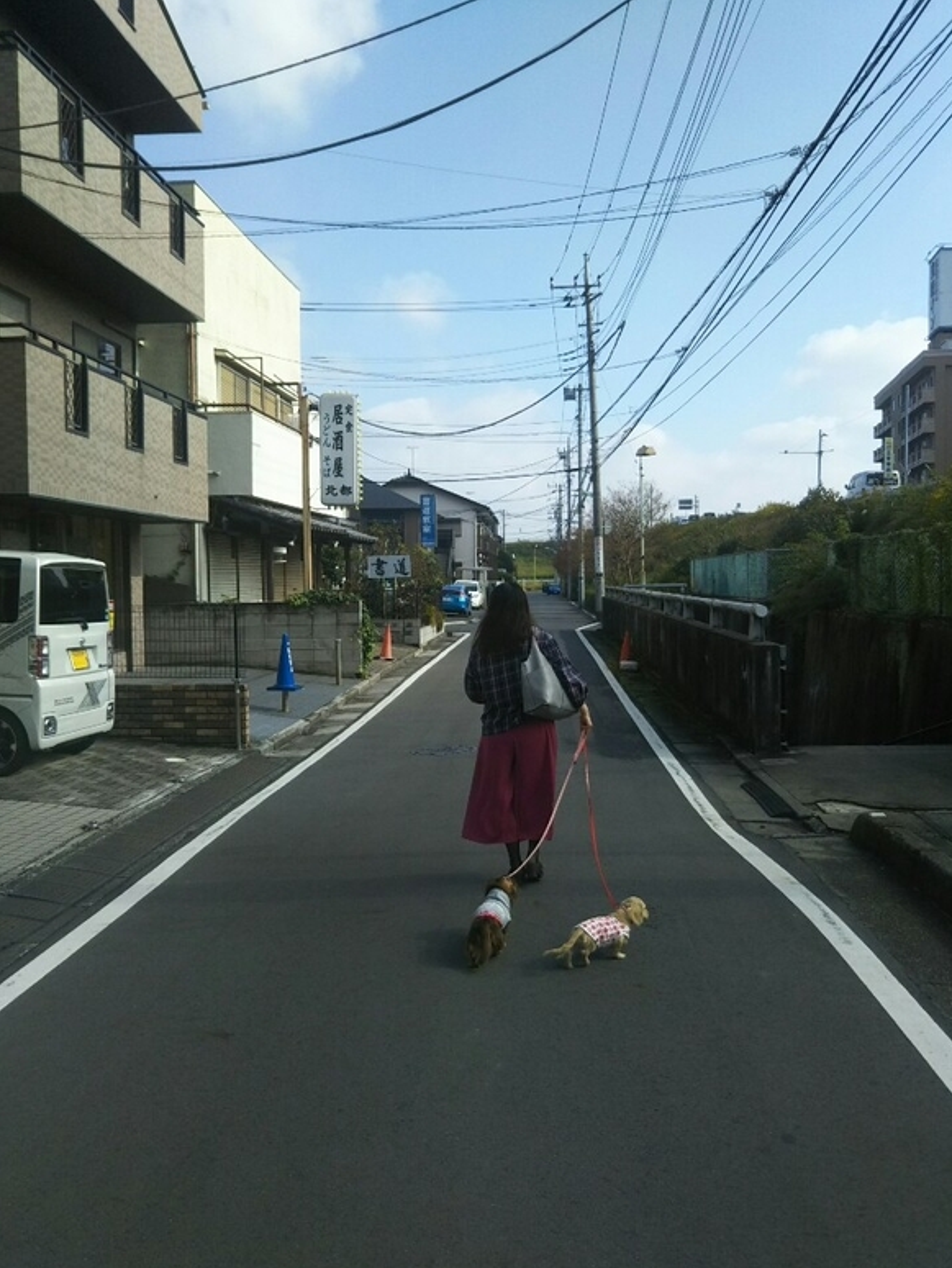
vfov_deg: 58.3
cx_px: 490
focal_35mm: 31
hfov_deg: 45.5
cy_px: 654
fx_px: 1136
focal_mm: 4
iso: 25
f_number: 2.2
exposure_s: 1/851
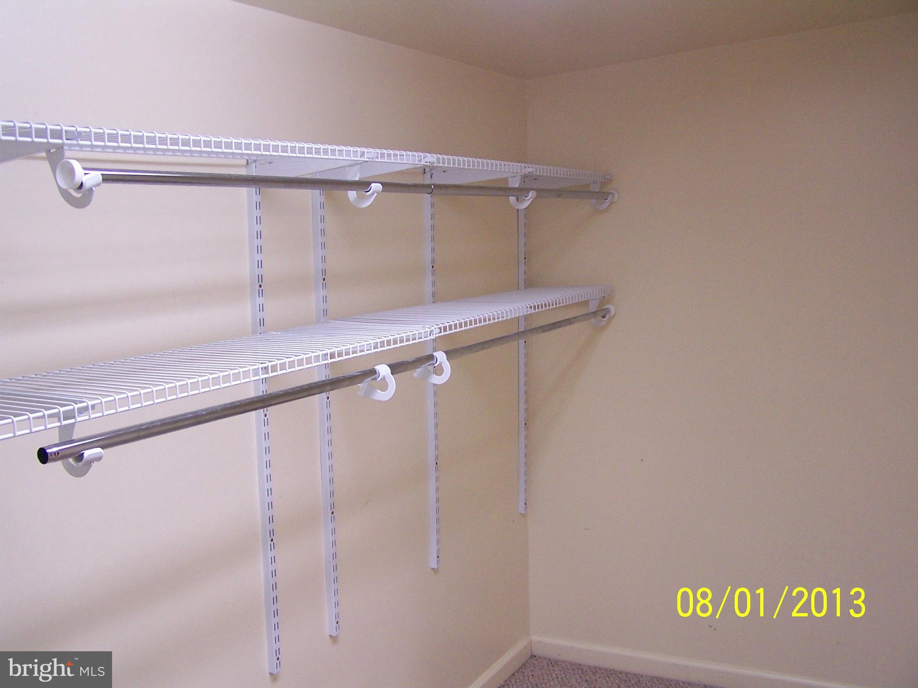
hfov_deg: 49.0
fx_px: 1008
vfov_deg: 37.7
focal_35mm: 38
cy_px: 344
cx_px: 459
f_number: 2.8
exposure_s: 1/30
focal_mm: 6.3
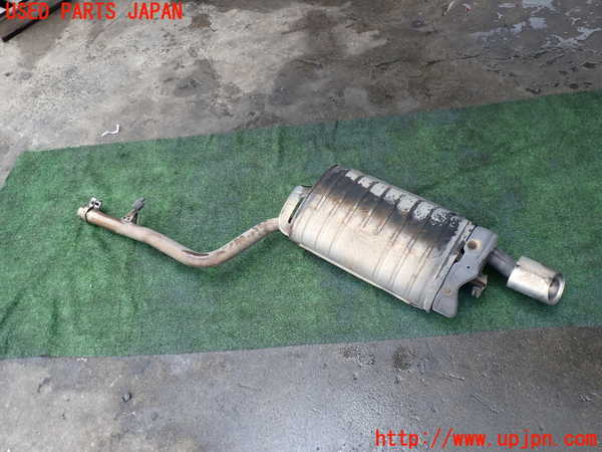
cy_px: 226
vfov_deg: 54.9
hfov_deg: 69.4
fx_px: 435
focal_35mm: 25
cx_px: 301
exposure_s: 1/320
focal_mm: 4.5
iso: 100
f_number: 2.8
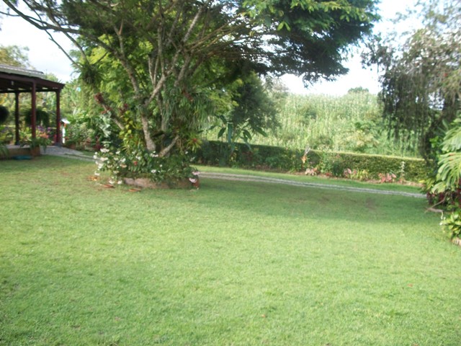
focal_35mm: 32
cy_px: 173
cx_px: 230
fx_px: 426
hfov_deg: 56.8
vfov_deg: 44.2
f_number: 2.9
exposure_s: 1/160
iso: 80
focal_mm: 5.7
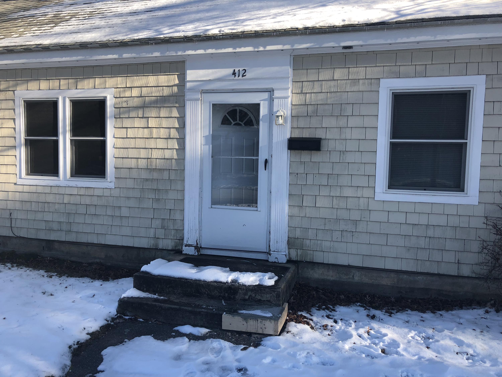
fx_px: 421
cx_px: 251
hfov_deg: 61.7
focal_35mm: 29
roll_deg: -0.2
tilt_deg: -2.7
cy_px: 188
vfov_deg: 48.2
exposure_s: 1/656
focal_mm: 3.99
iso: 20
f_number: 1.8
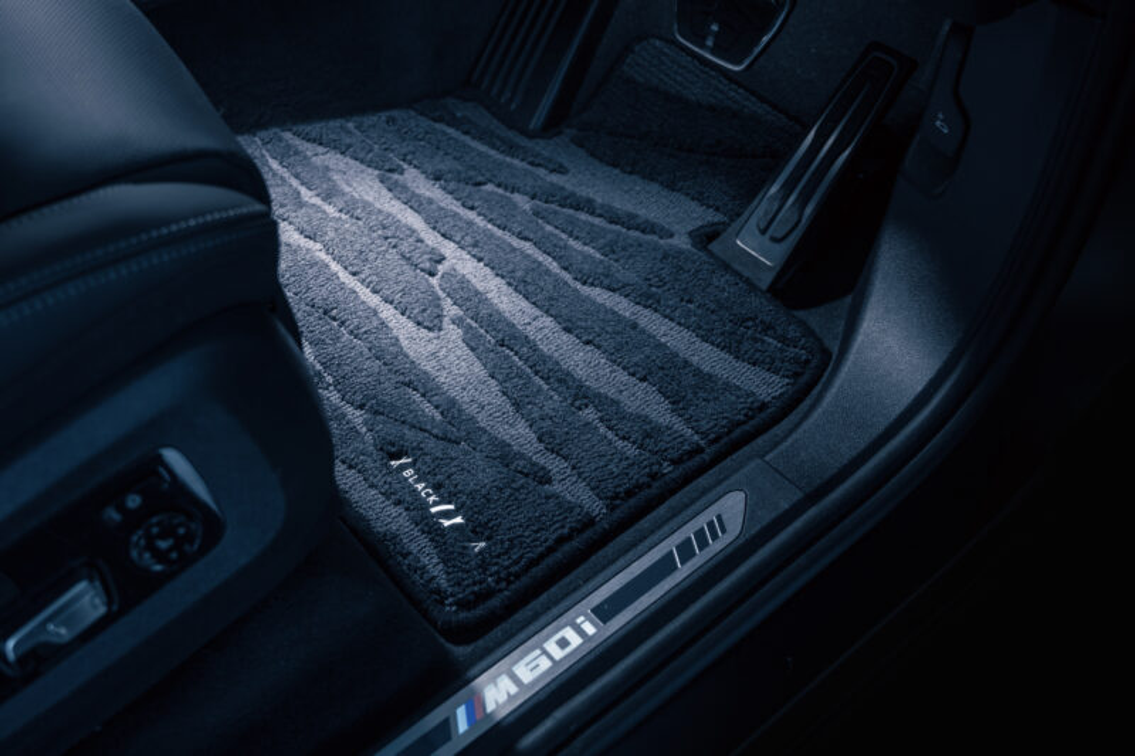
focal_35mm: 32
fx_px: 993
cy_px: 378
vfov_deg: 41.7
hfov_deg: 59.5
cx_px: 568
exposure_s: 1/2
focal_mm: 31.5
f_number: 4
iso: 80
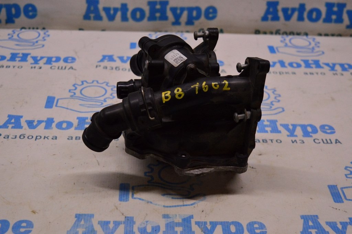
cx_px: 176
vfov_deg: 22.6
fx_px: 586
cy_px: 117
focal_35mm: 60
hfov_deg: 33.4
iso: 1600
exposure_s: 1/400
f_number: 4.8
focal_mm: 40
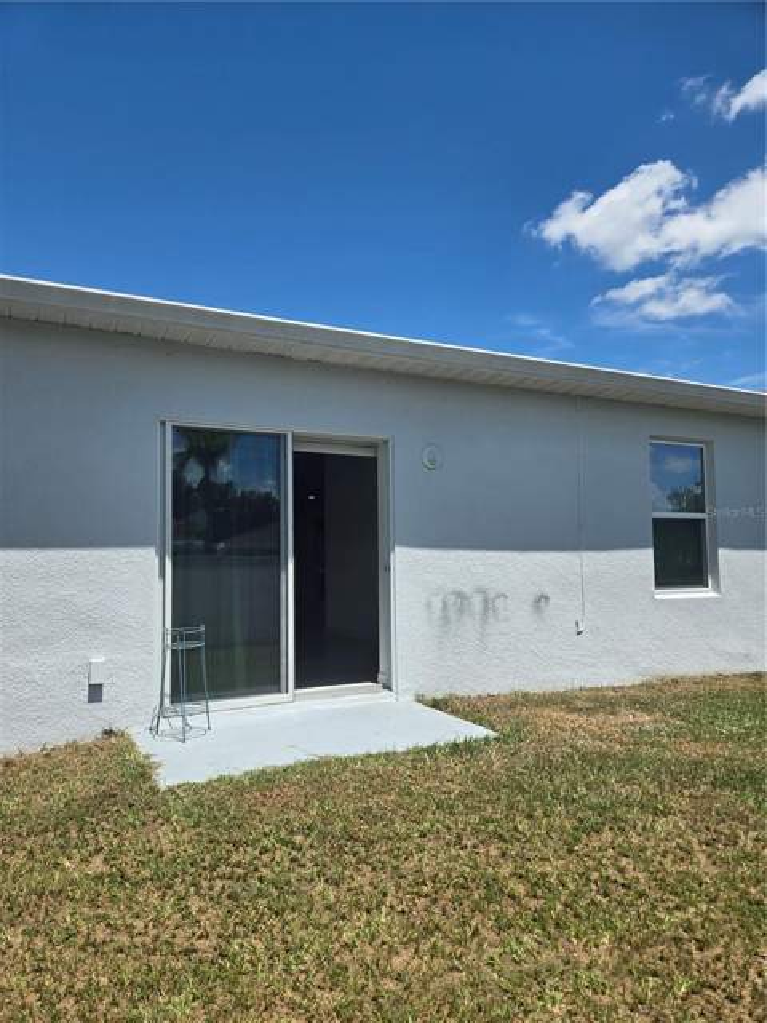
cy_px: 512
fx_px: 679
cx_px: 384
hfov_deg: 58.9
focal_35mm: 23
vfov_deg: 73.9
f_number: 1.8
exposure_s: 1/2228
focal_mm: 5.4
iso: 25
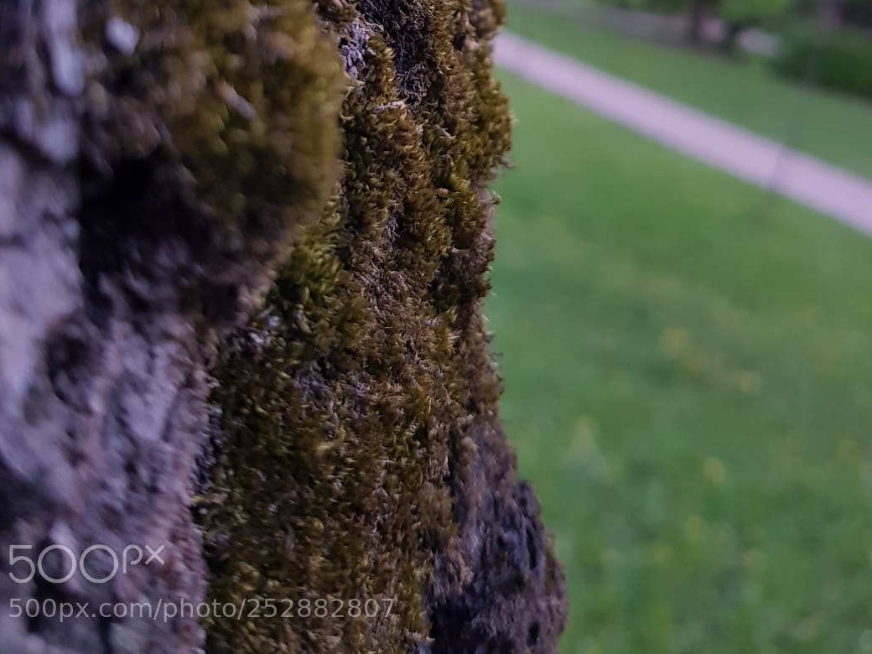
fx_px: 1008
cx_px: 459
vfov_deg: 33.0
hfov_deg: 46.8
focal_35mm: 40
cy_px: 3
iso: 200
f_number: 1.7
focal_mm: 4.2
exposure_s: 1/27
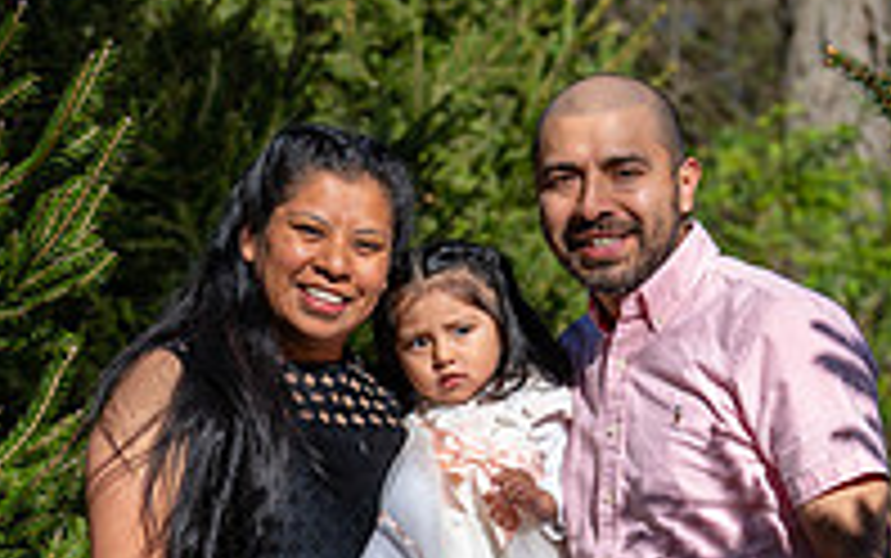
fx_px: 5054
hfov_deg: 10.1
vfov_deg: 6.3
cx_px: 439
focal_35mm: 208
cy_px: 724
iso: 400
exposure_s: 1/3200
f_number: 4.5
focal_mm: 90
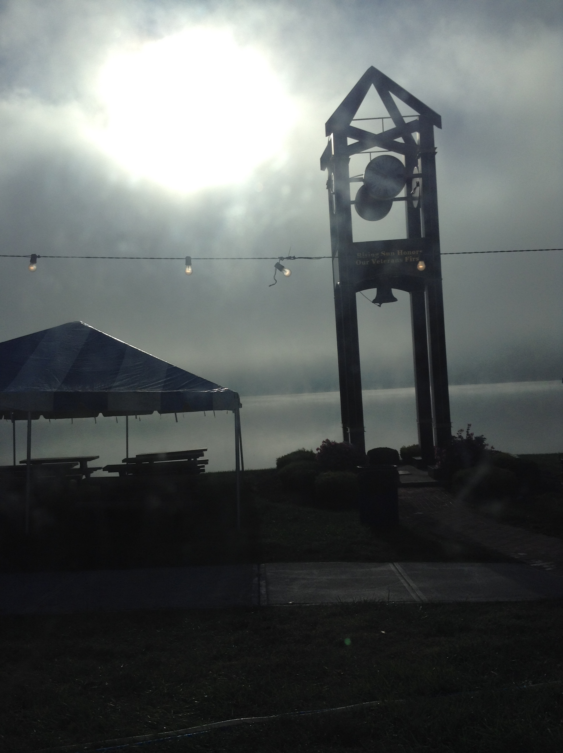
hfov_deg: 42.8
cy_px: 376
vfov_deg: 55.4
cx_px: 282
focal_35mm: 33
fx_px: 718
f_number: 2.4
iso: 32
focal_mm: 3.3
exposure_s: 1/1757
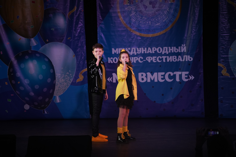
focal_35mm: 132
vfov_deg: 10.4
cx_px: 118
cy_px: 78
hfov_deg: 15.5
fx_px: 865
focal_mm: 132
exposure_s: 1/400
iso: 2000
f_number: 5
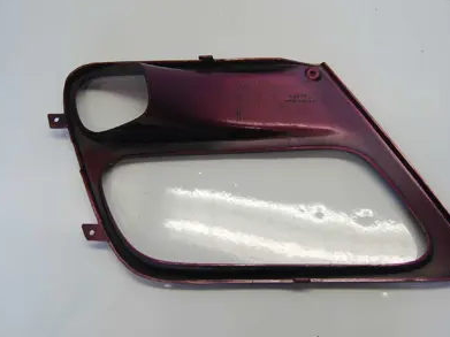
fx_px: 572
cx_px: 245
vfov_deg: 32.8
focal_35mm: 44
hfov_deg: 42.9
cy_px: 150
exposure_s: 1/100
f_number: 5
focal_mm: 22
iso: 400
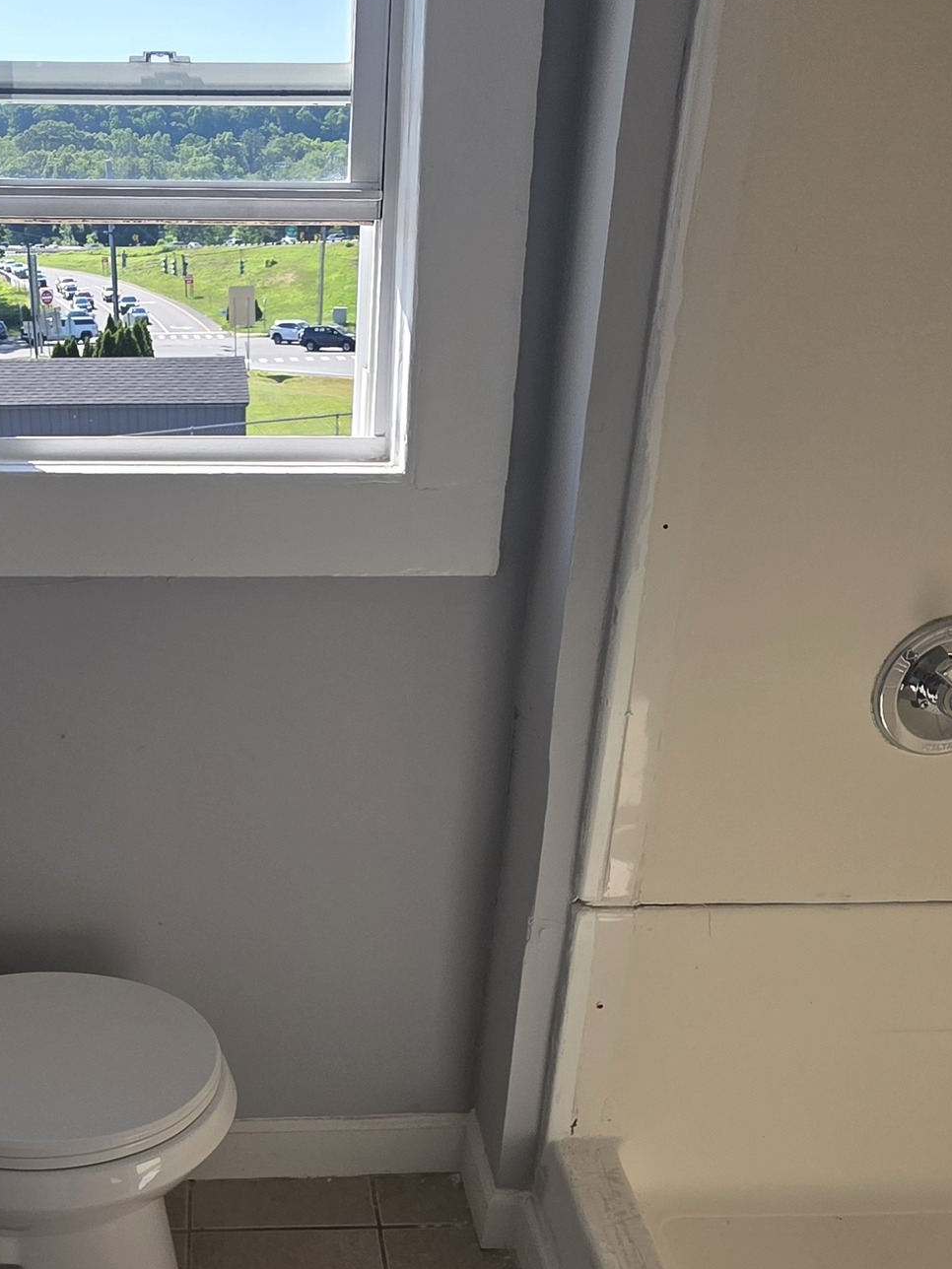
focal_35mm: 31
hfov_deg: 44.2
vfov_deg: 57.4
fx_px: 1137
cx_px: 260
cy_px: 821
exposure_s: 1/679
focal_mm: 2.2
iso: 40
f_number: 1.9
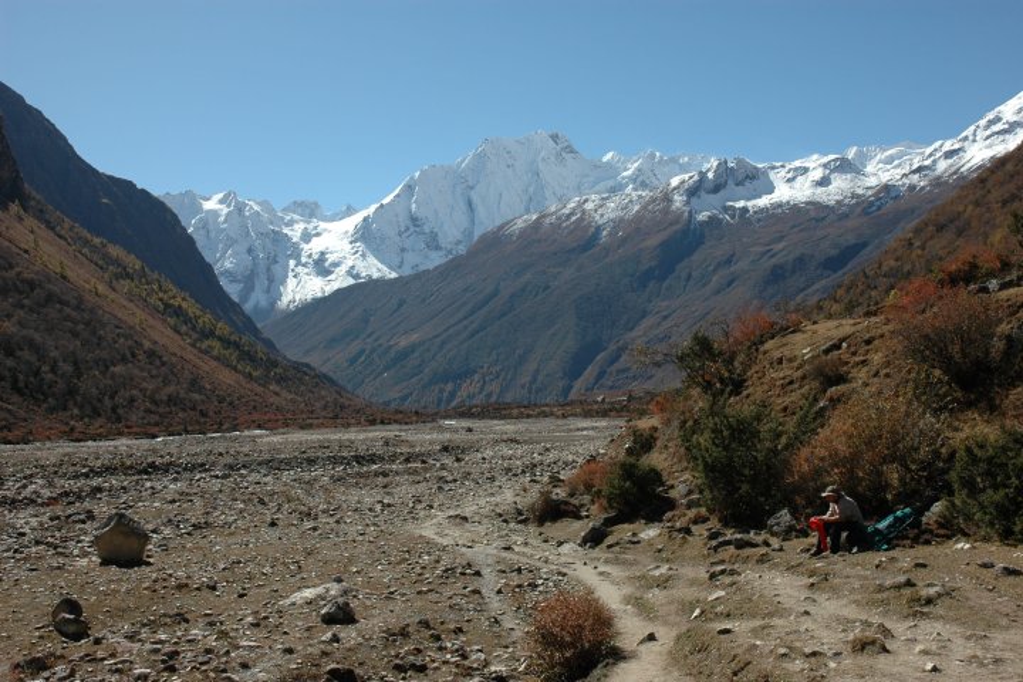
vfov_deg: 35.5
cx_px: 512
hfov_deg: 51.3
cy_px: 341
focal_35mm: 38
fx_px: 1066
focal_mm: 25
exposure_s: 1/320
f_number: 9
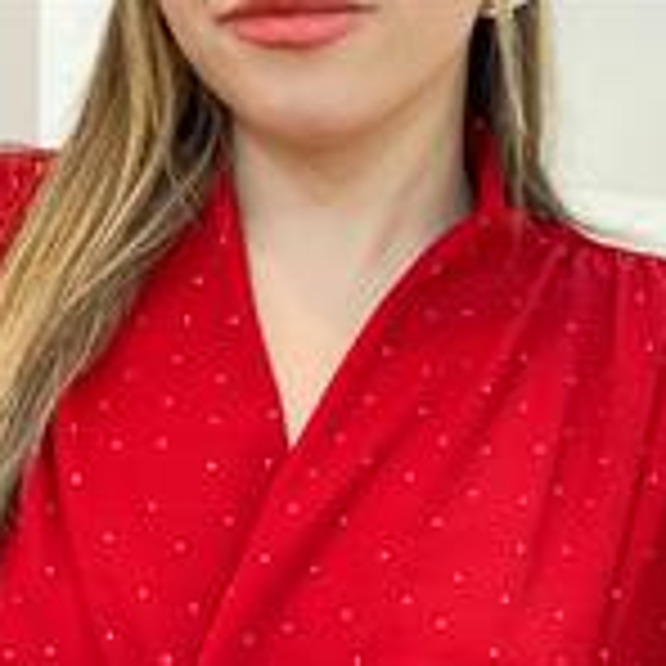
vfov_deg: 13.1
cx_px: 252
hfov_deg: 13.6
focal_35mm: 128
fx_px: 2786
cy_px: 920
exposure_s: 1/33
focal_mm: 6
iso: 125
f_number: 2
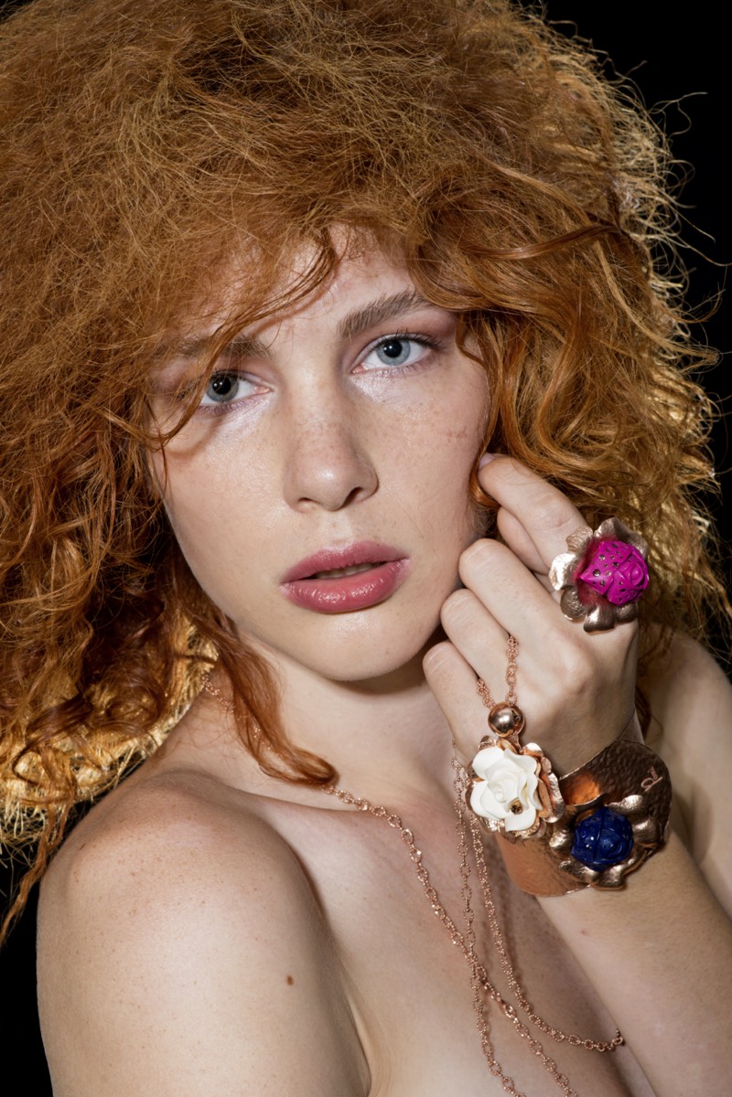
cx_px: 366
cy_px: 548
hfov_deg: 13.7
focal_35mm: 100
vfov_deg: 20.4
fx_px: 3050
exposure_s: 1/200
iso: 100
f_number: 11
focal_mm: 100
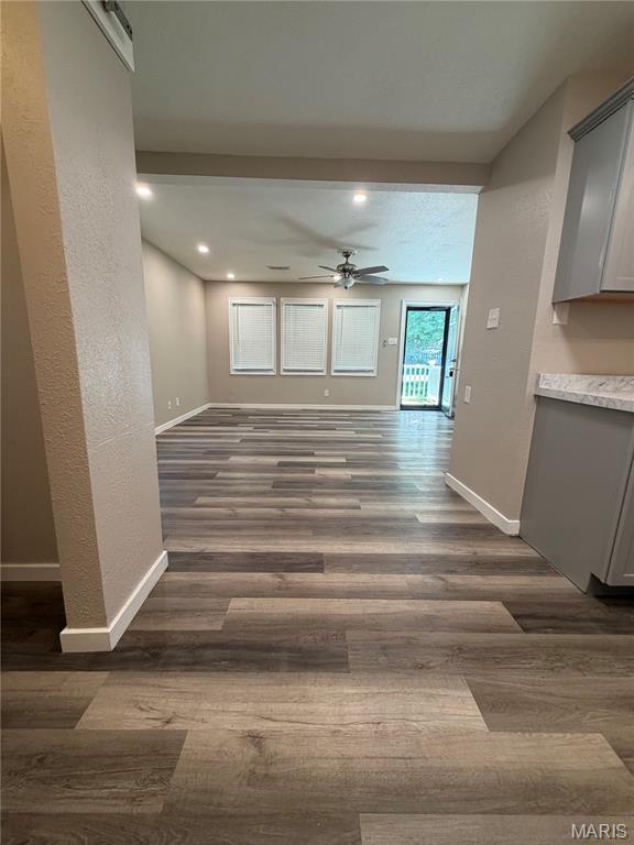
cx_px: 317
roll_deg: +0.3
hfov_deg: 85.7
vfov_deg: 102.1
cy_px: 422
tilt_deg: -12.6
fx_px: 342
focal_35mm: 14
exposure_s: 1/60
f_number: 2.2
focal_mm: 2.22
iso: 160
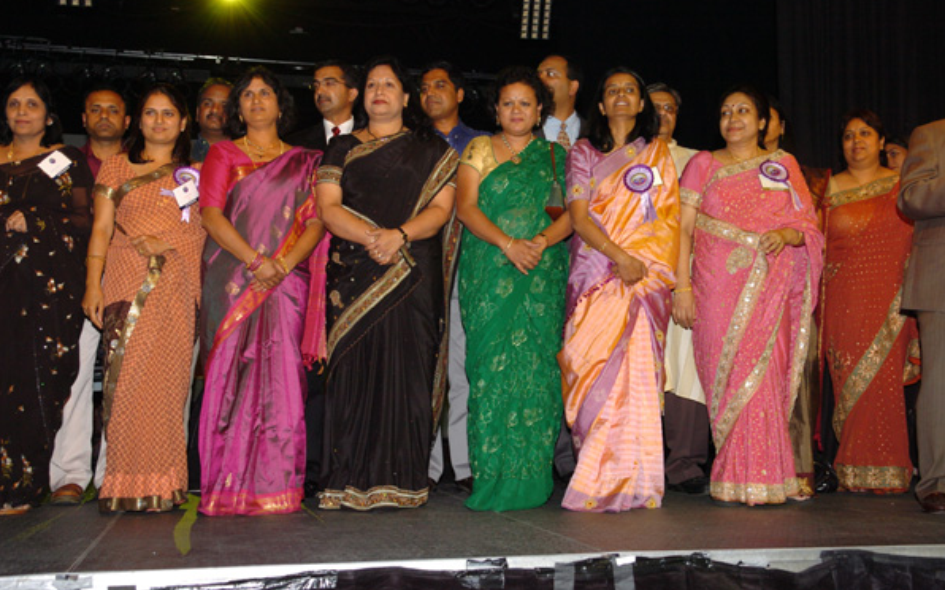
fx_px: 1107
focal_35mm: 43
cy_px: 278
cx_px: 472
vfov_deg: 29.8
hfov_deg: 46.2
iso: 400
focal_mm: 28
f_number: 4
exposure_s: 1/200
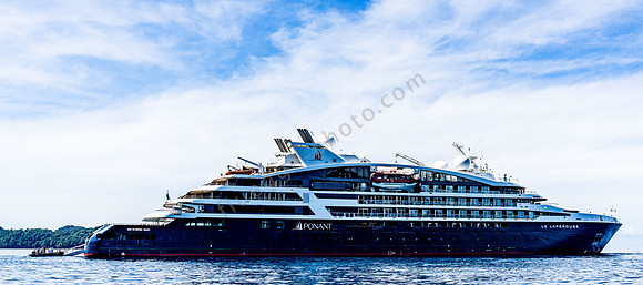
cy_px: 111
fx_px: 605
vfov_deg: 26.4
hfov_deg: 55.9
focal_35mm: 37
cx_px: 347
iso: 250
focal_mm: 30
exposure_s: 1/2000
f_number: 5
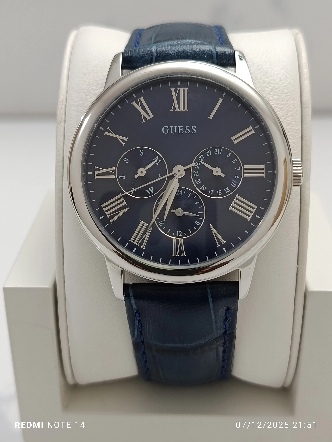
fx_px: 614
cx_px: 166
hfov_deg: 30.3
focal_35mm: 48
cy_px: 221
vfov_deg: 39.7
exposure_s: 1/100
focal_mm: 5.24
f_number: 1.7
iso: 588
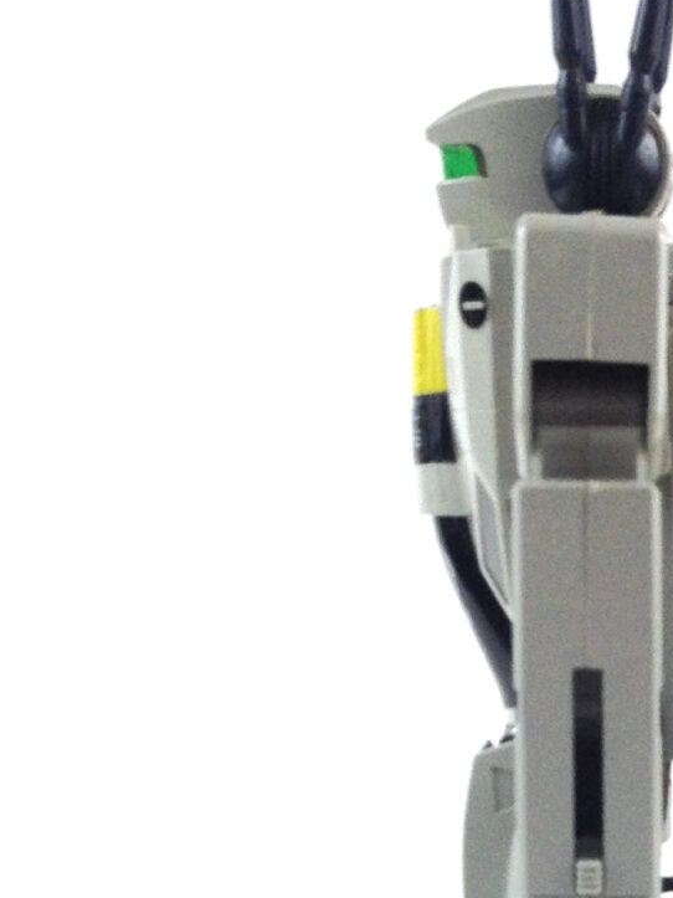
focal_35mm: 124
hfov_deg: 11.9
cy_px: 1097
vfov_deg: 15.3
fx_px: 3215
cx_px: 617
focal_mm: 4.28
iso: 64
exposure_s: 1/20
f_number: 2.4
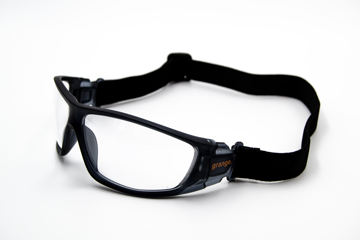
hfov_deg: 35.1
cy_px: 120
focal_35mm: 57
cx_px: 180
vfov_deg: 23.8
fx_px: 570
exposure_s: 1/125
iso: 140
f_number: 8
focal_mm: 38
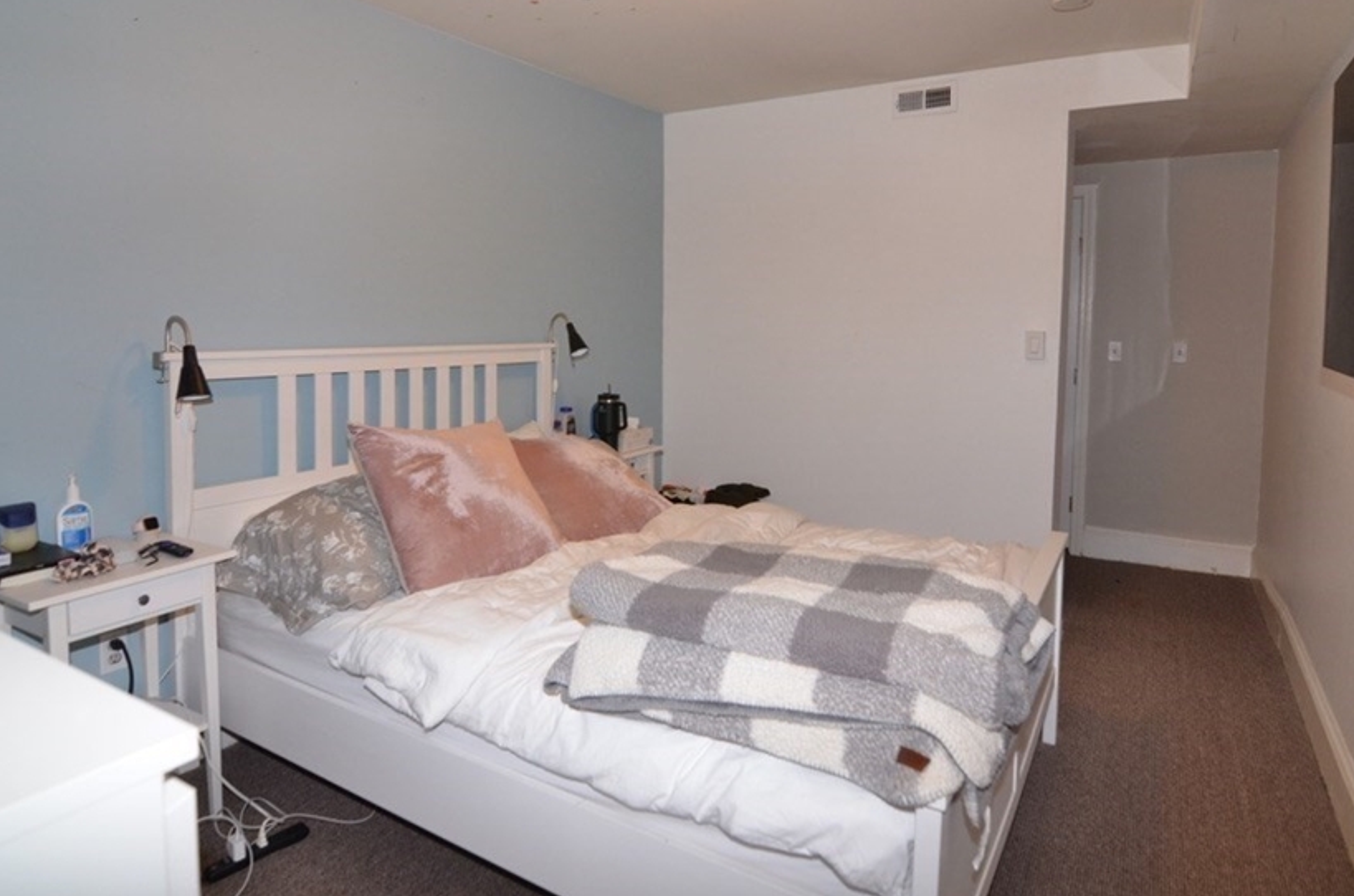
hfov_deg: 82.4
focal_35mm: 21
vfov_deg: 59.7
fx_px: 774
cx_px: 671
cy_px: 365
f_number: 4
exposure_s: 1/60
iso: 800
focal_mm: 11
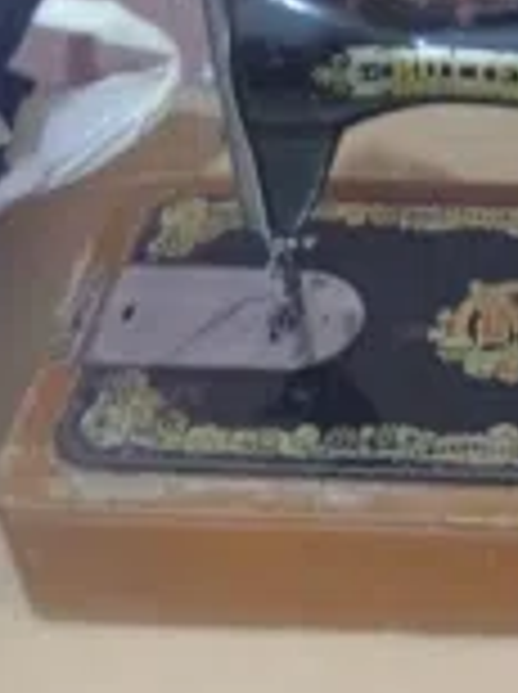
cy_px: 274
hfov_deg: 20.0
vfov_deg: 27.8
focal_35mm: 70
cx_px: 581
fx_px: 1401
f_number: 1.8
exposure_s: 1/20
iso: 1040
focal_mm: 3.84
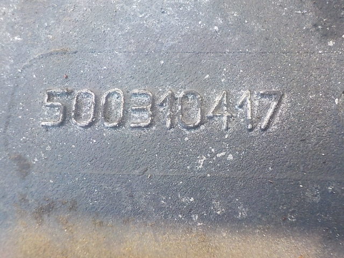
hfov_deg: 60.0
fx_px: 298
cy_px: 129
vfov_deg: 46.8
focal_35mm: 30
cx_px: 172
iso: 400
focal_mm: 4.1
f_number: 3.3
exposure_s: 1/15
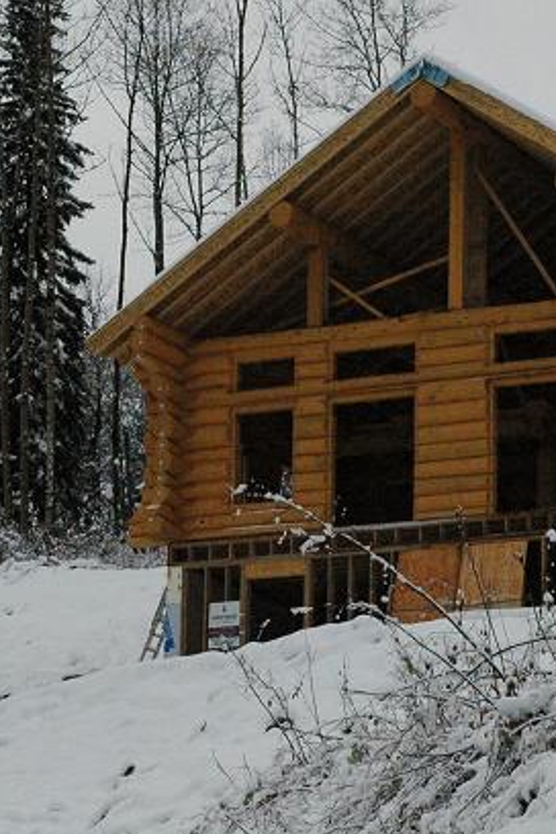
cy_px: 480
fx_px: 3382
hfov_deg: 9.4
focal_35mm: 146
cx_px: 508
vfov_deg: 14.1
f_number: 10
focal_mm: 44
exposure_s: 1/320
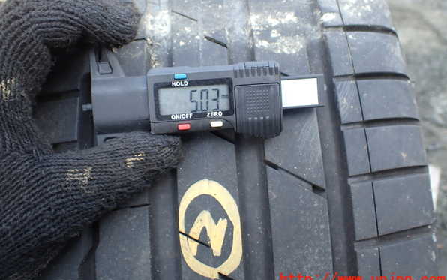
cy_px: 121
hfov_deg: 59.6
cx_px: 224
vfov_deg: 39.4
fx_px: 390
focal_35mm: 32
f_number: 2.3
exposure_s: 1/160
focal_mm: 5.4
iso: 100
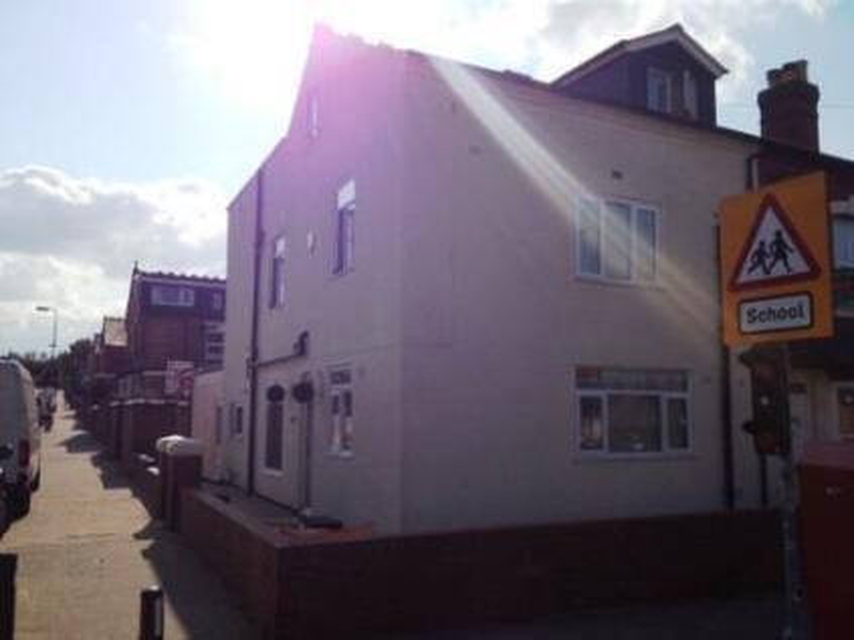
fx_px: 863
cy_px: 320
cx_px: 427
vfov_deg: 40.7
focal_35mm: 35
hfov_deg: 52.6
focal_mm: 4.28
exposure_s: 1/4255
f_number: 2.4
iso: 50
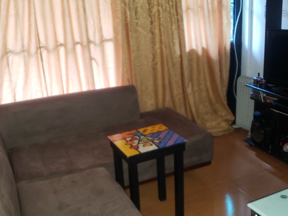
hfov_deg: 45.8
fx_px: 341
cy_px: 107
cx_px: 148
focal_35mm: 41
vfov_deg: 35.1
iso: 125
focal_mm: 4.3
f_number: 1.5
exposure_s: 1/10
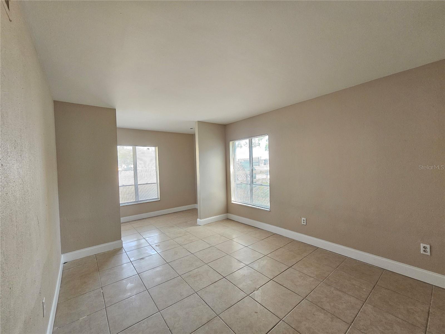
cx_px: 222
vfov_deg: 89.9
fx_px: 167
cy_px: 167
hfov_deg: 106.2
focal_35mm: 13
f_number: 2.2
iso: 200
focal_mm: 2.2
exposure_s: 1/60
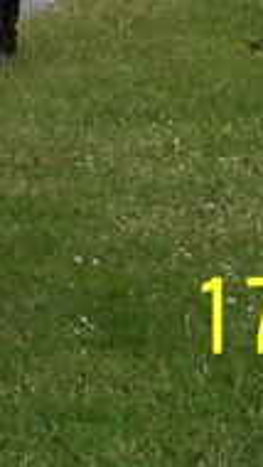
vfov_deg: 9.4
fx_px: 2700
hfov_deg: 5.4
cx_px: -388
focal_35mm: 218
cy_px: -376
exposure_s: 1/350
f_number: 5.6
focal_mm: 6.3
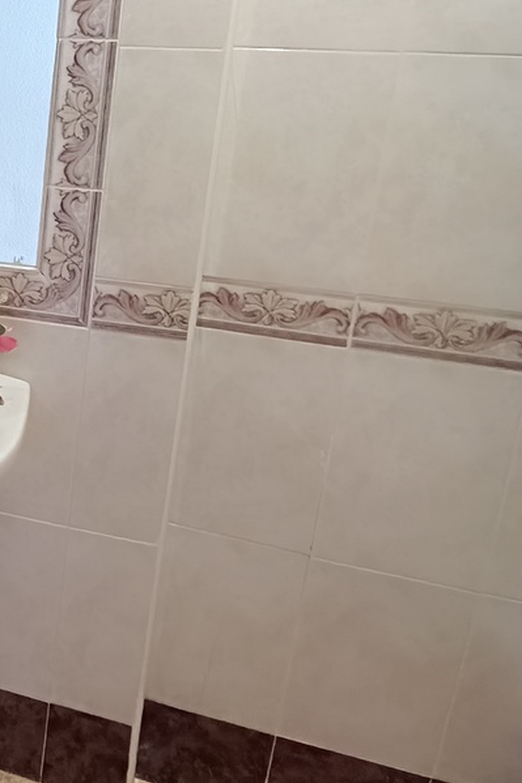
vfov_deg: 47.0
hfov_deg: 27.3
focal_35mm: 40
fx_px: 870
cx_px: -178
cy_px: 216
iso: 970
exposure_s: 1/33.3
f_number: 2.2
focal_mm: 1.66
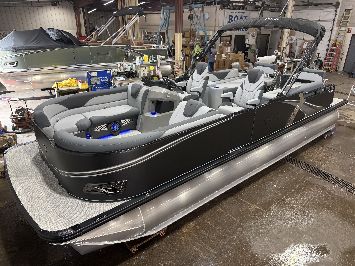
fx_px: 246
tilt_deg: -22.9
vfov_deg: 56.8
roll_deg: -0.2
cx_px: 178
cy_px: 133
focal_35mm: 24
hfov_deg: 71.6
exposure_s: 1/120
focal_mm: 6.76
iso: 160
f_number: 1.78
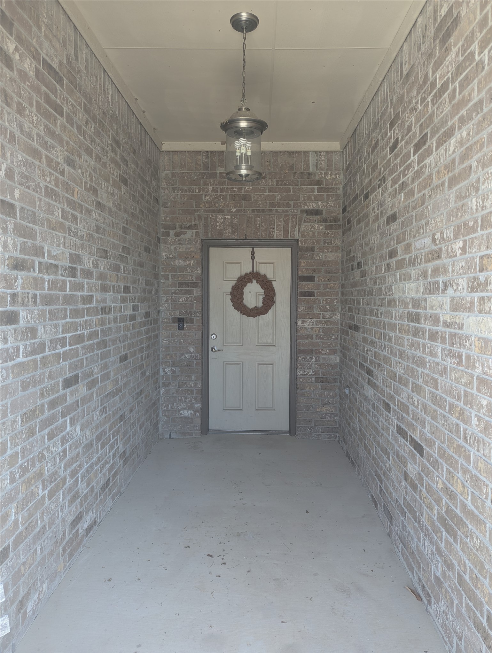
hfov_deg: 57.0
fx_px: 454
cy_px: 326
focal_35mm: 24
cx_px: 246
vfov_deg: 71.5
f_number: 1.85
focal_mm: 6.81
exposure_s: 1/55.8
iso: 37
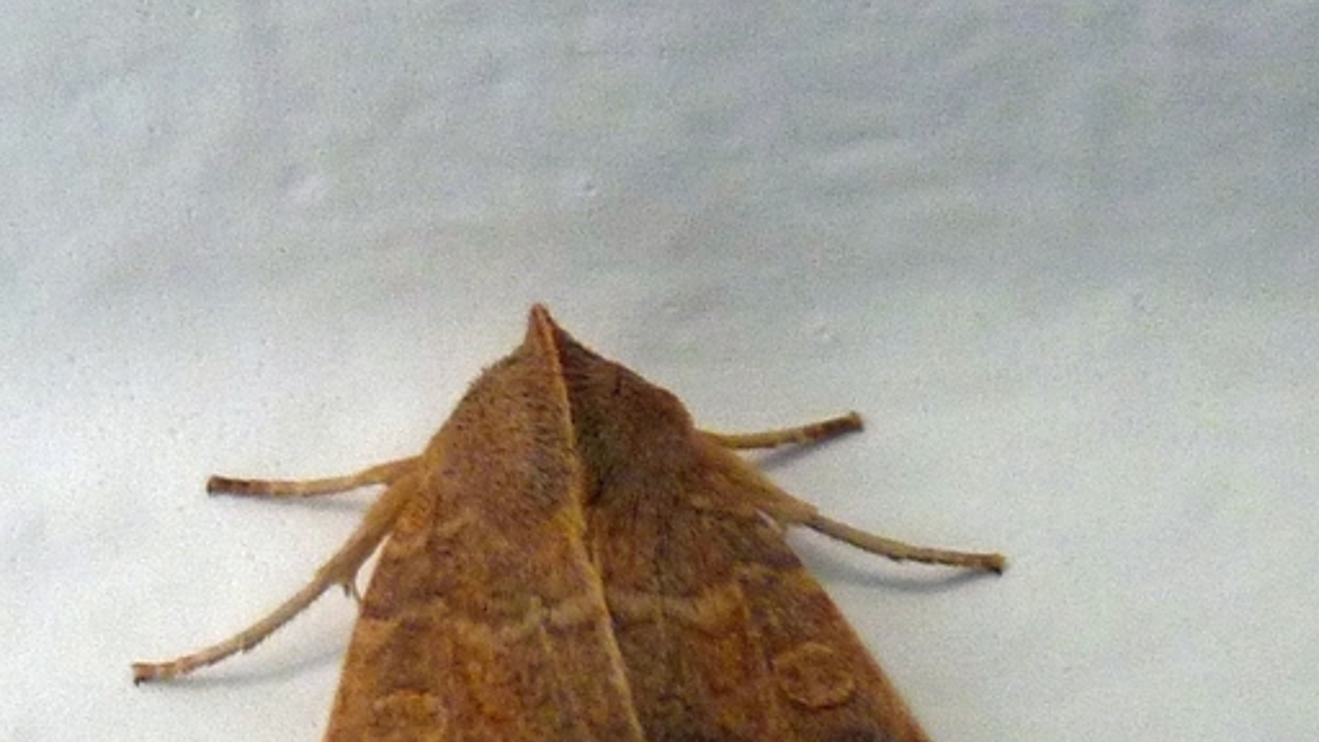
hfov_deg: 42.1
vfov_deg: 23.2
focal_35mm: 49
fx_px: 1714
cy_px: 783
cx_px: 661
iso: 160
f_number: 2.8
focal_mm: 4.8
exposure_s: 1/30
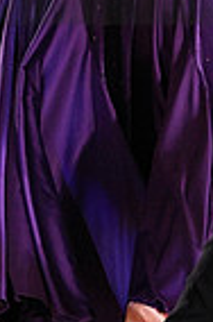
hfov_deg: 2.0
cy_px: -50
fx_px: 6243
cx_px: 137
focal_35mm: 700
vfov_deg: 2.9
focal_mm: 171
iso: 1600
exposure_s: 1/500
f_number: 4
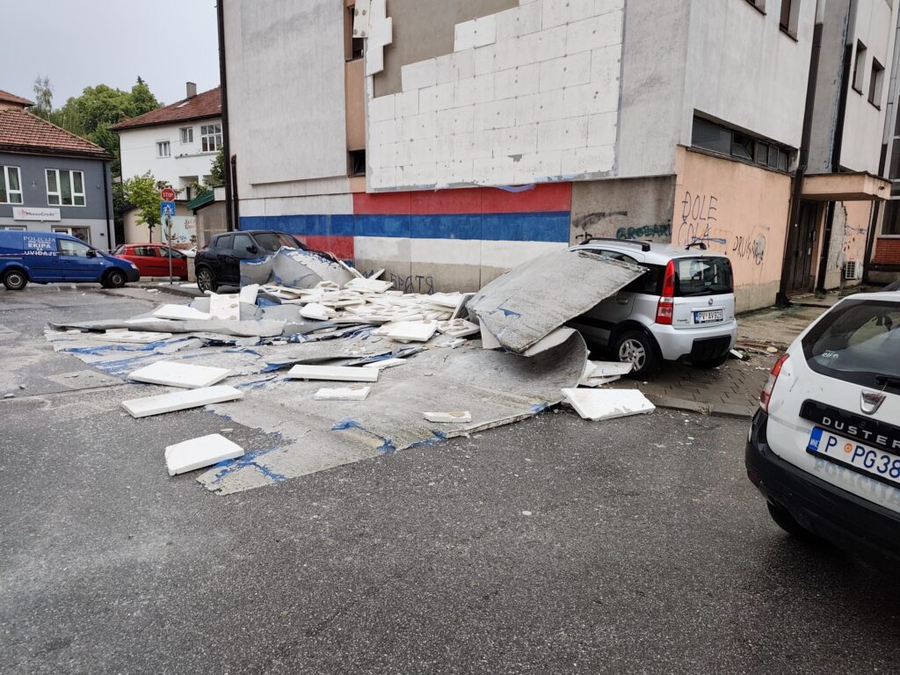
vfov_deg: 58.9
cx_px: 450
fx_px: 598
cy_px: 338
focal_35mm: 23
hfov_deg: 73.9
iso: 50
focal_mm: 6.19
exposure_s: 1/155
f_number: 1.65
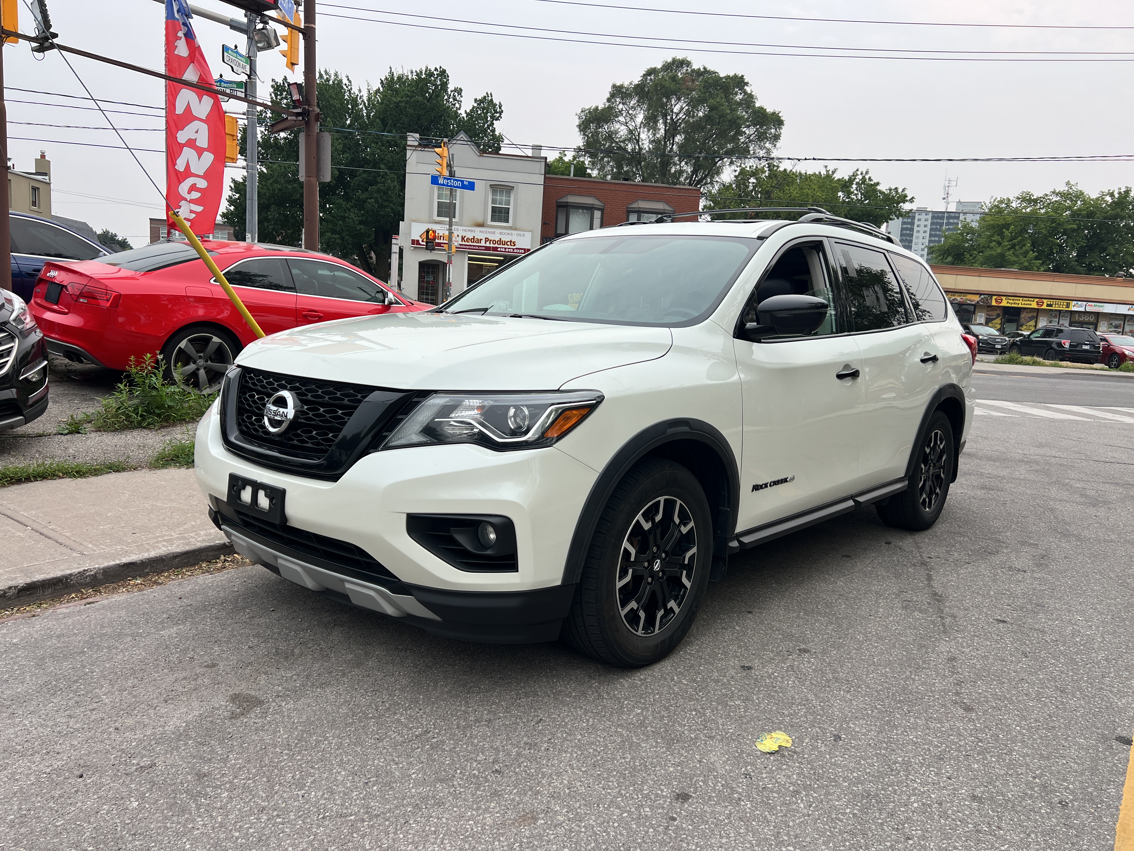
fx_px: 852
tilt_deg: -9.3
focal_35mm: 26
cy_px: 426
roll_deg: -4.5
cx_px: 567
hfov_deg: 67.3
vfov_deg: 53.1
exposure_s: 1/1553
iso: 50
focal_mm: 5.7
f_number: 1.5
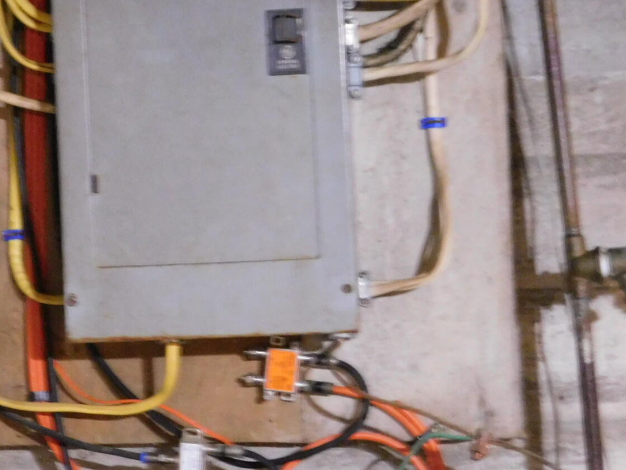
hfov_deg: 16.3
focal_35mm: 120
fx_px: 2170
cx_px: 161
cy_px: 125
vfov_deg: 12.3
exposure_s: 1/3
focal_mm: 10.4
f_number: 4
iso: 800
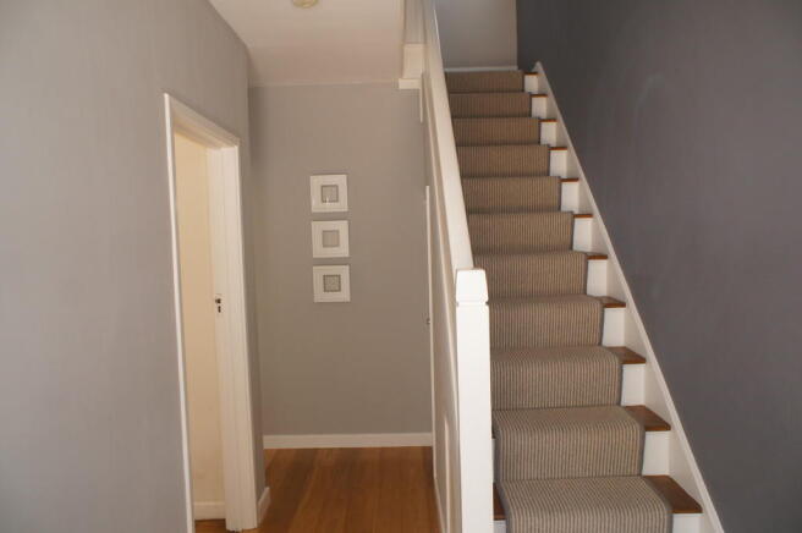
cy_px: 266
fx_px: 534
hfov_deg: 73.8
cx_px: 401
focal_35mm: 24
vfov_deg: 53.0
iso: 400
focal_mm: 16
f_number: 4
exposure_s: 1/60
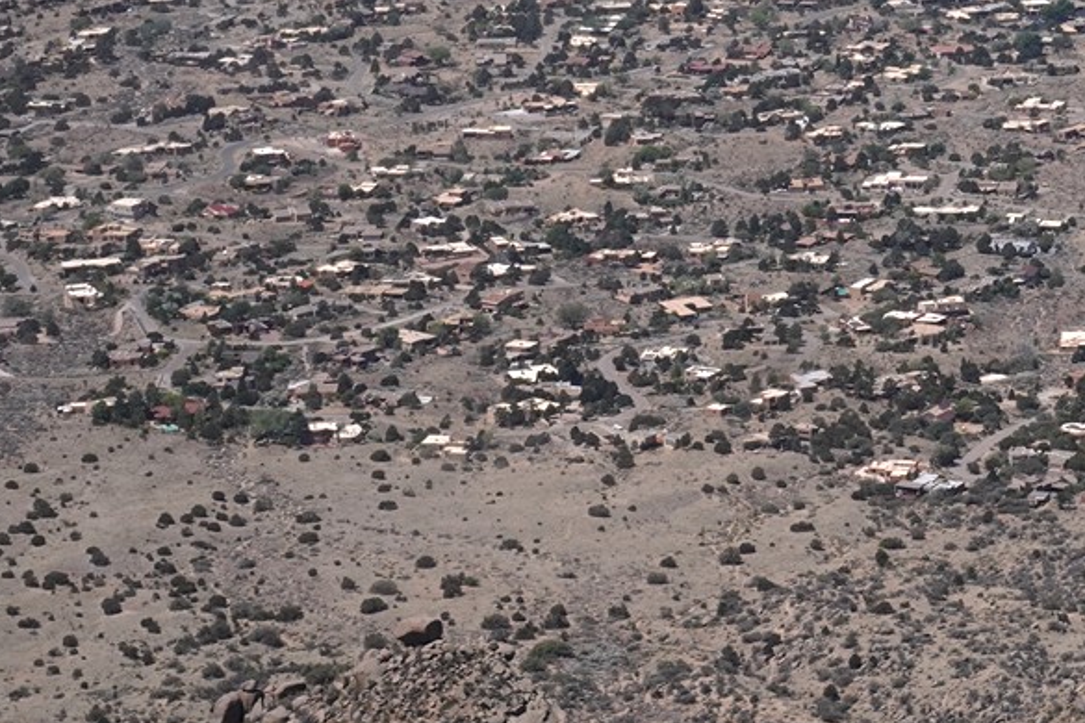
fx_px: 5153
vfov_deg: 8.0
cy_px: -70
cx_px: 1517
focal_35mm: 171
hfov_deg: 11.6
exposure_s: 1/320
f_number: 18
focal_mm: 50
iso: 640
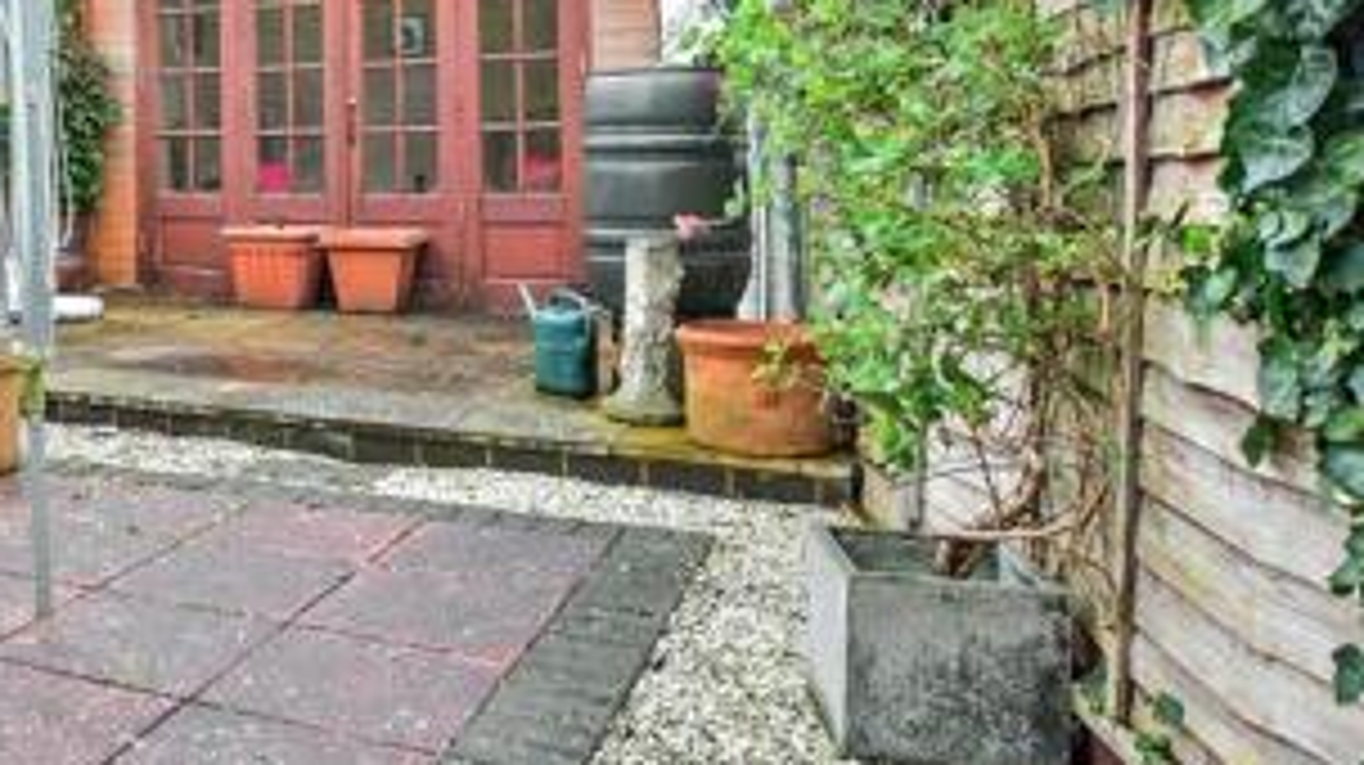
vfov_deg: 33.2
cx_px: -5
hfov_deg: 47.9
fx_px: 1229
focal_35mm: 34
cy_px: 115
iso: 200
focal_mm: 10
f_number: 4.5
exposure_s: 1/80
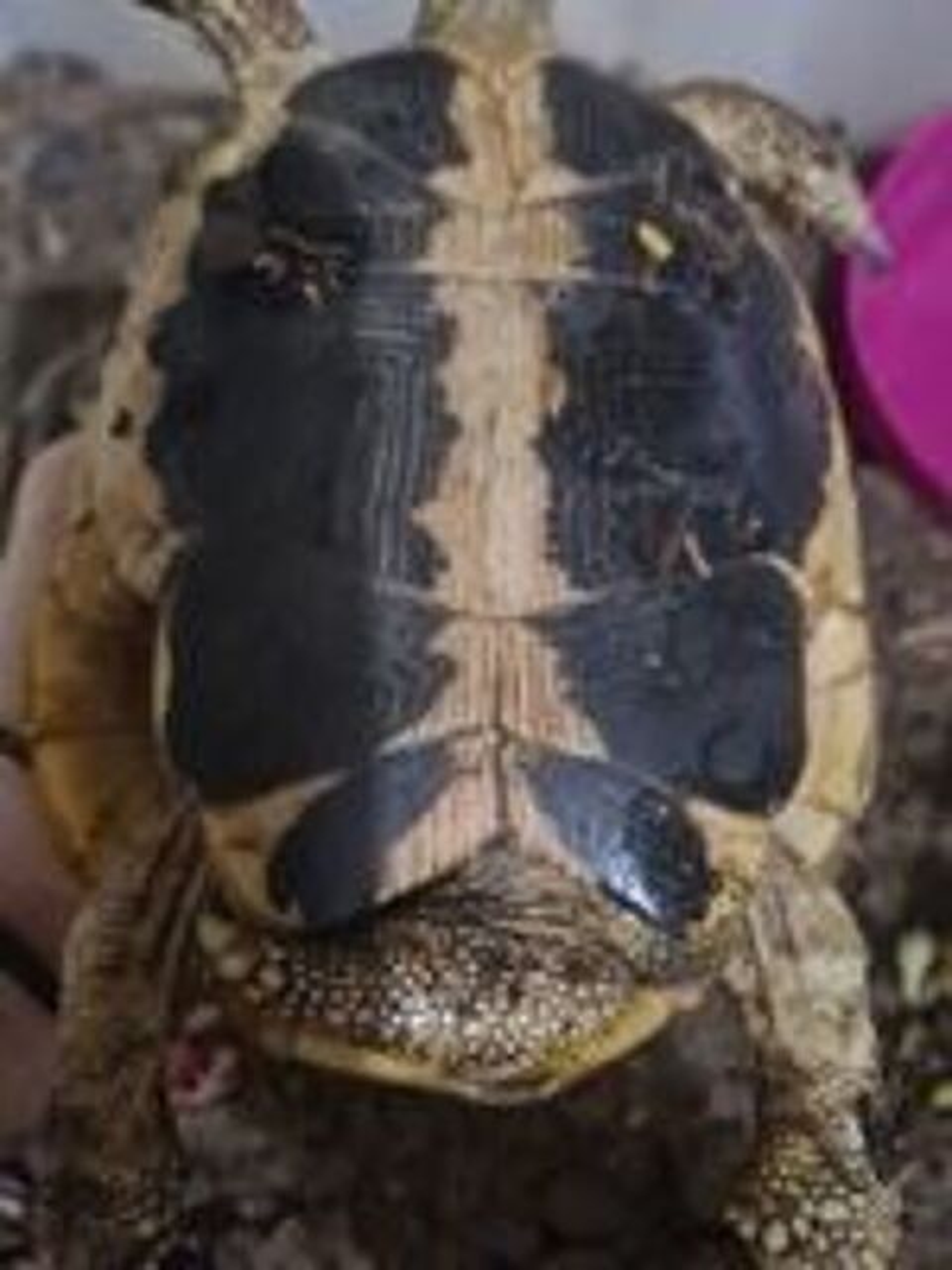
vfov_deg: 67.3
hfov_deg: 53.1
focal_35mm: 26
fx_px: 953
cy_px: 635
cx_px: 476
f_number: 1.8
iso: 1250
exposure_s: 1/20
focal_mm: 5.4
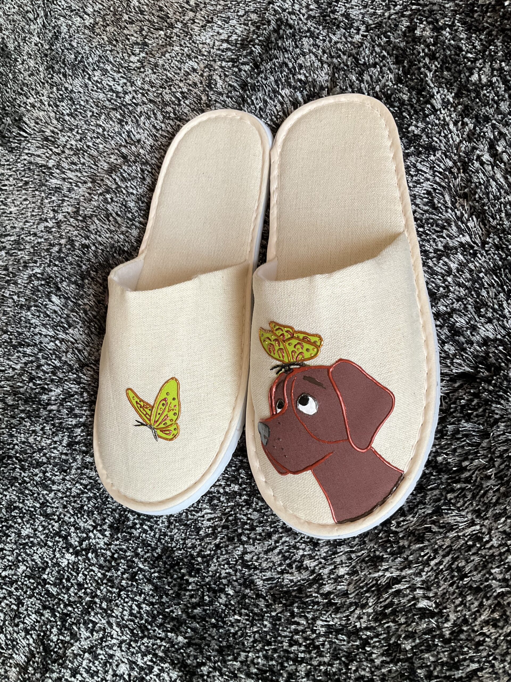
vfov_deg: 61.7
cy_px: 341
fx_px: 571
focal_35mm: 29
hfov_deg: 48.2
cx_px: 256
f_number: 1.8
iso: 80
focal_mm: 3
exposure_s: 1/60
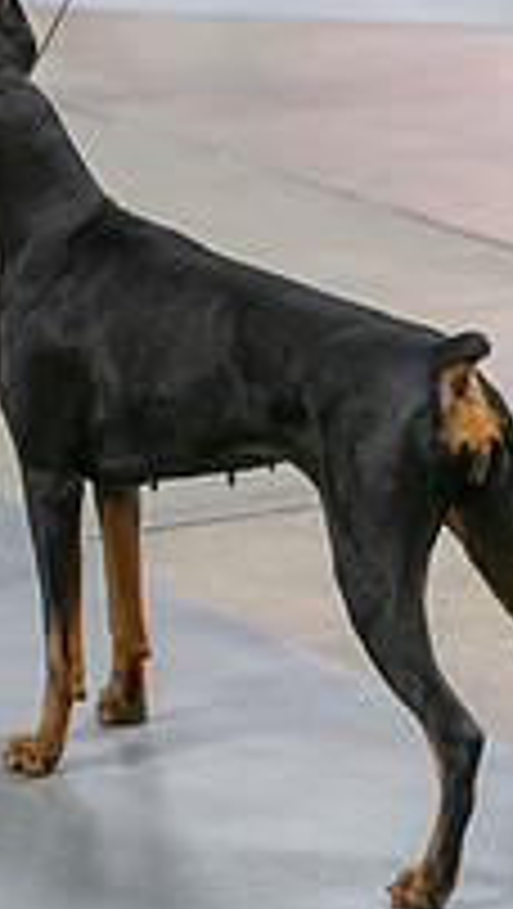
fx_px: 3932
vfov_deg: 13.0
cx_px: 58
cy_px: 27
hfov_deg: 7.4
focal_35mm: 163
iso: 6400
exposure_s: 1/320
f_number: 2.8
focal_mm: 70
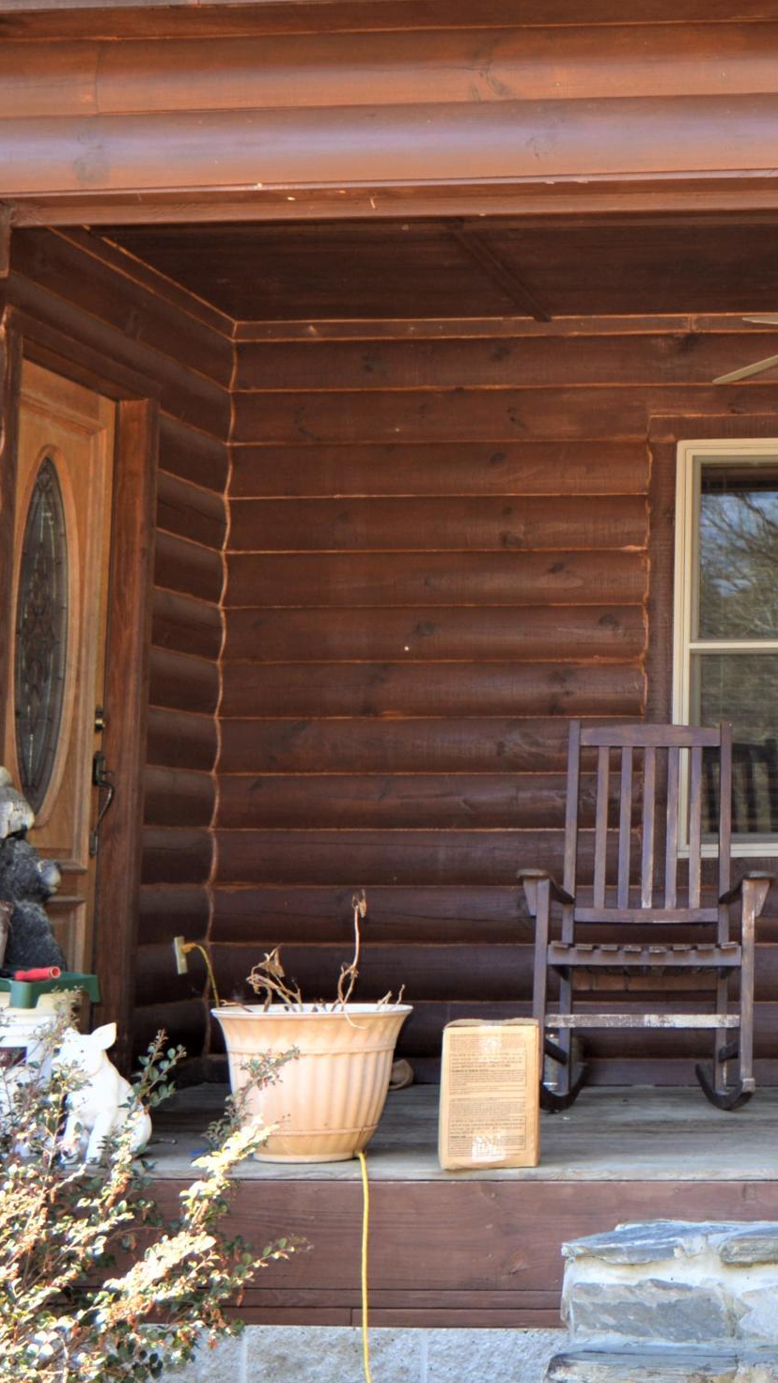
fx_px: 2347
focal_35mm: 64
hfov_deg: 17.7
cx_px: 979
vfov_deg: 32.6
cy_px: 500
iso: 100
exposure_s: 1/125
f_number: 4
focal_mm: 20
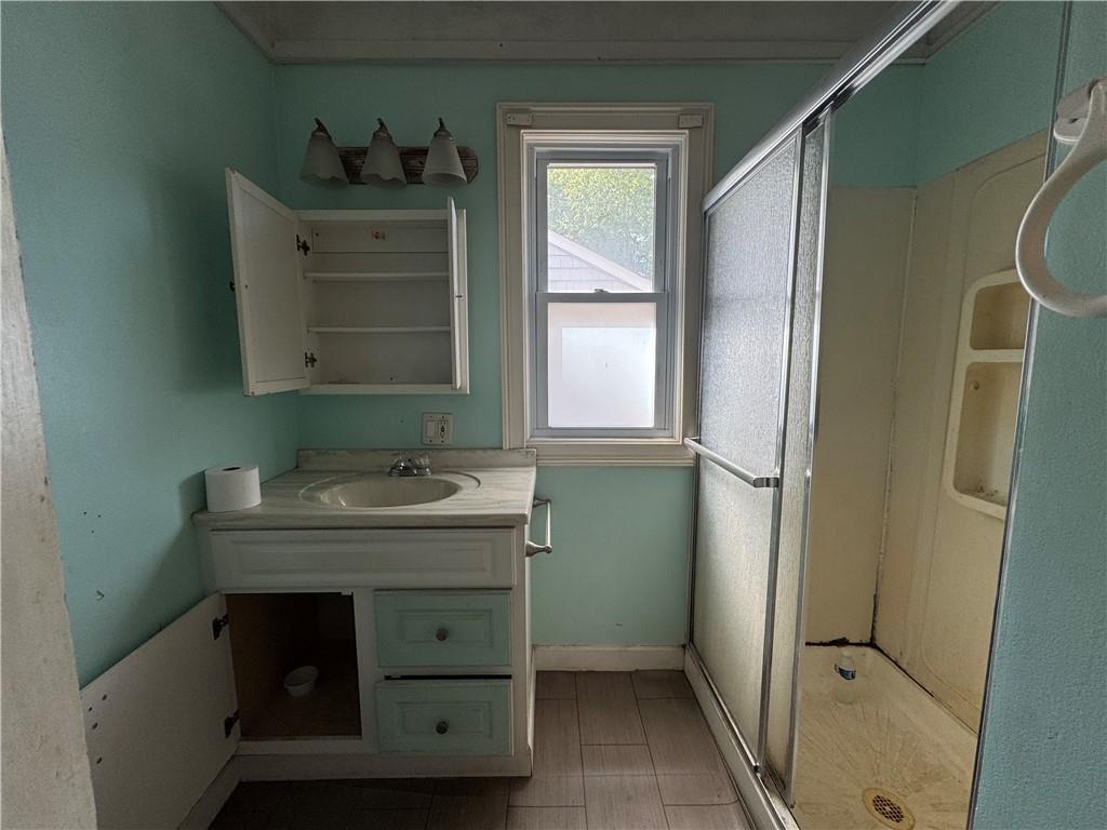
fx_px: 448
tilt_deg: -7.1
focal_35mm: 14
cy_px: 415
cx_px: 554
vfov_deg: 85.7
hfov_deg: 102.1
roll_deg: +0.3
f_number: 2.2
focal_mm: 2.22
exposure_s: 1/120
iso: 64
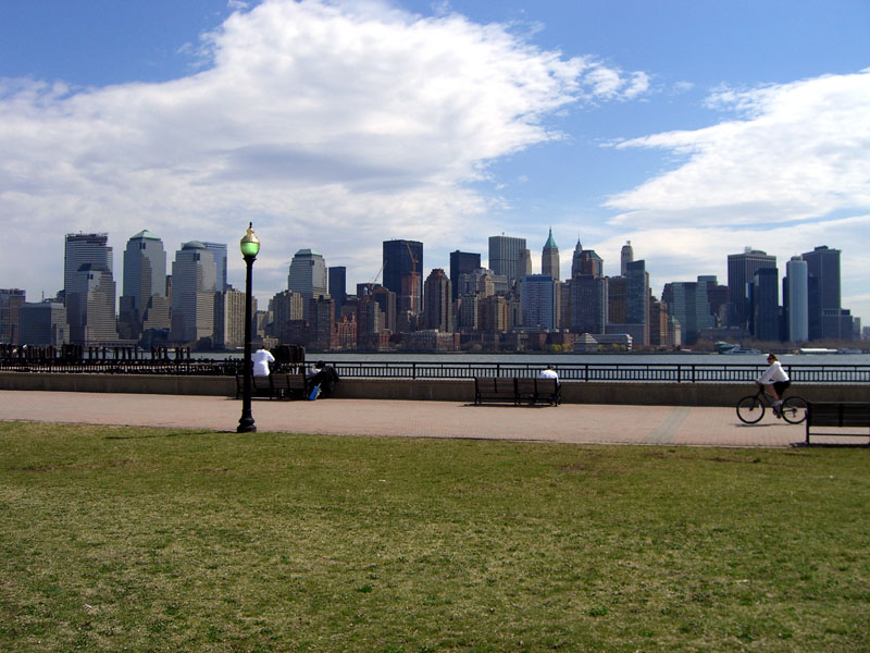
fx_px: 955
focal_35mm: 38
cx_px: 435
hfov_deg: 49.0
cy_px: 326
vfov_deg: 37.7
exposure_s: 1/320
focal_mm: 7.9
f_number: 8
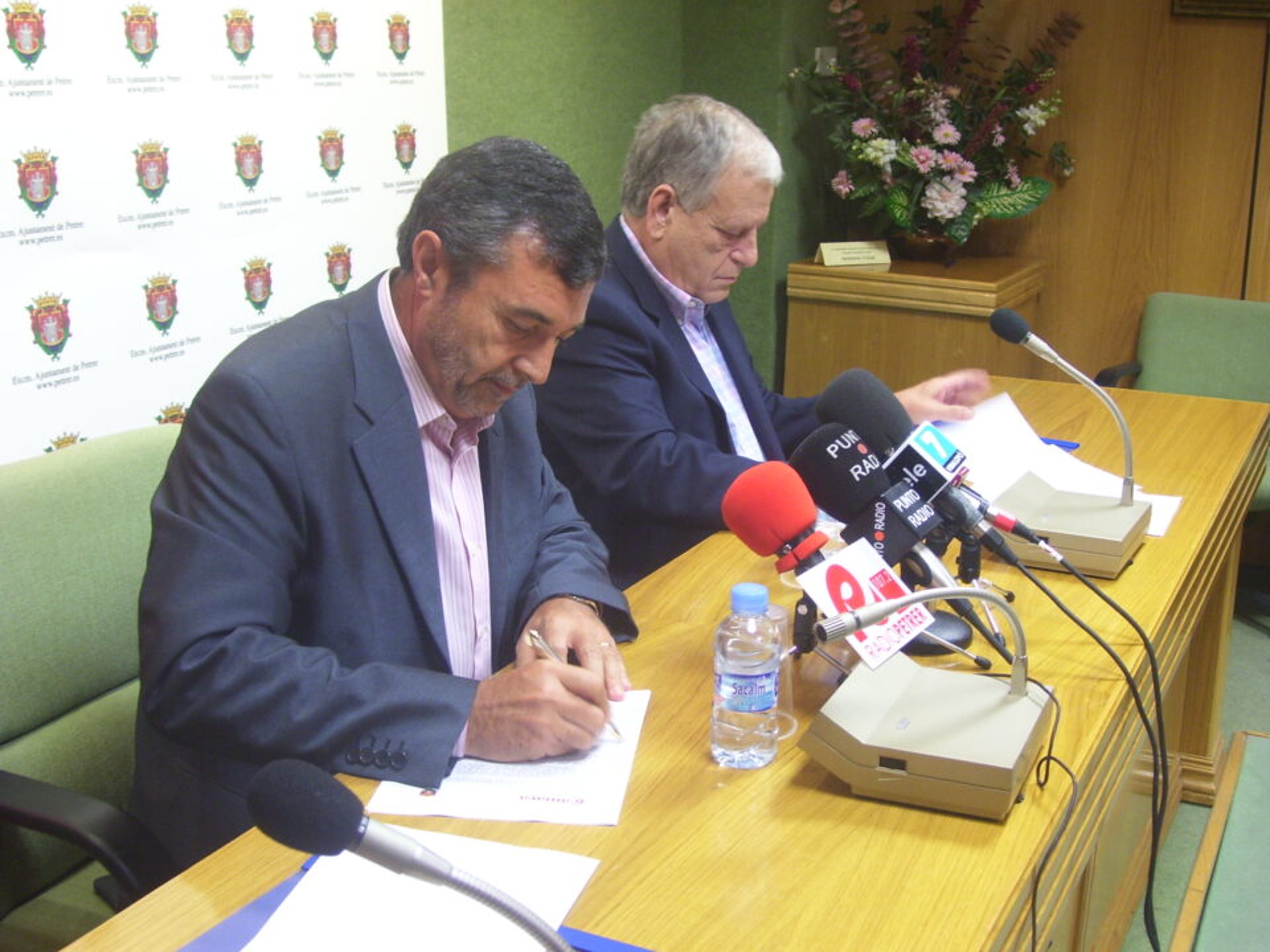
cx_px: 635
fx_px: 1688
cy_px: 476
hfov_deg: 41.2
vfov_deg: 31.5
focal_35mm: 46
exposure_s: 1/10
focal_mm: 7.6
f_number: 3
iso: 160
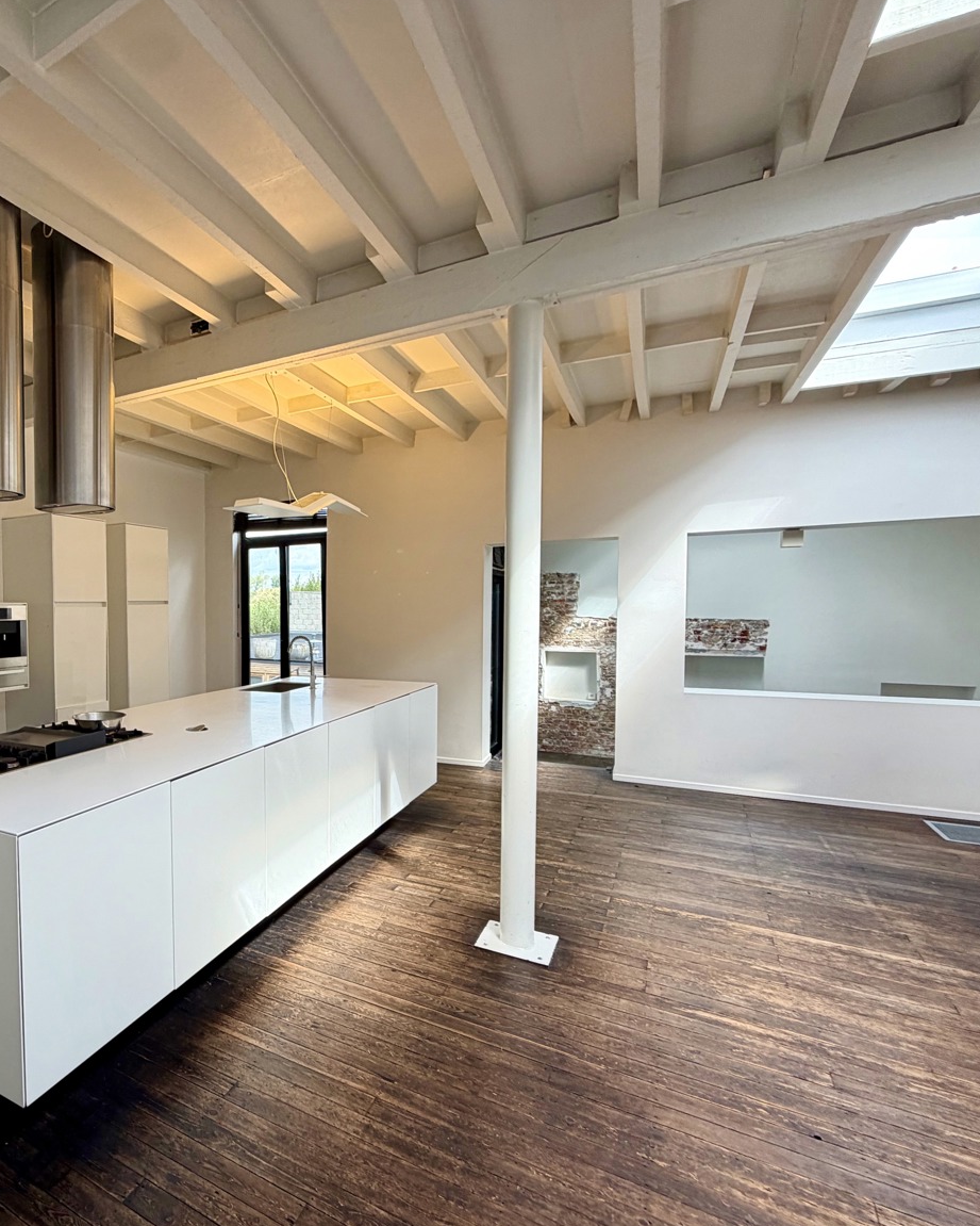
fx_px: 689
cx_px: 204
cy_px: 634
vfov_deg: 83.3
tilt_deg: -4.5
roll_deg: +0.6
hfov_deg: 64.9
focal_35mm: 19
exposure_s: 1/121
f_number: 2.2
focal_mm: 2.22
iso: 80
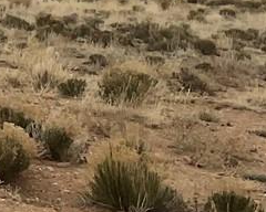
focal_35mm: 189
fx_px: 1488
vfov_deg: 8.0
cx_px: -260
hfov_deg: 9.6
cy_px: -94
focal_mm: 3
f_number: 1.8
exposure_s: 1/2959
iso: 16
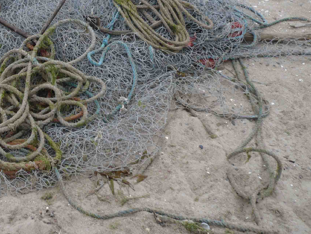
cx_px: 42
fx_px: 566
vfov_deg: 22.9
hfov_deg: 29.7
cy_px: 44
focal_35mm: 63
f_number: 2.8
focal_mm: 5.8
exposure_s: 1/125
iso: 100
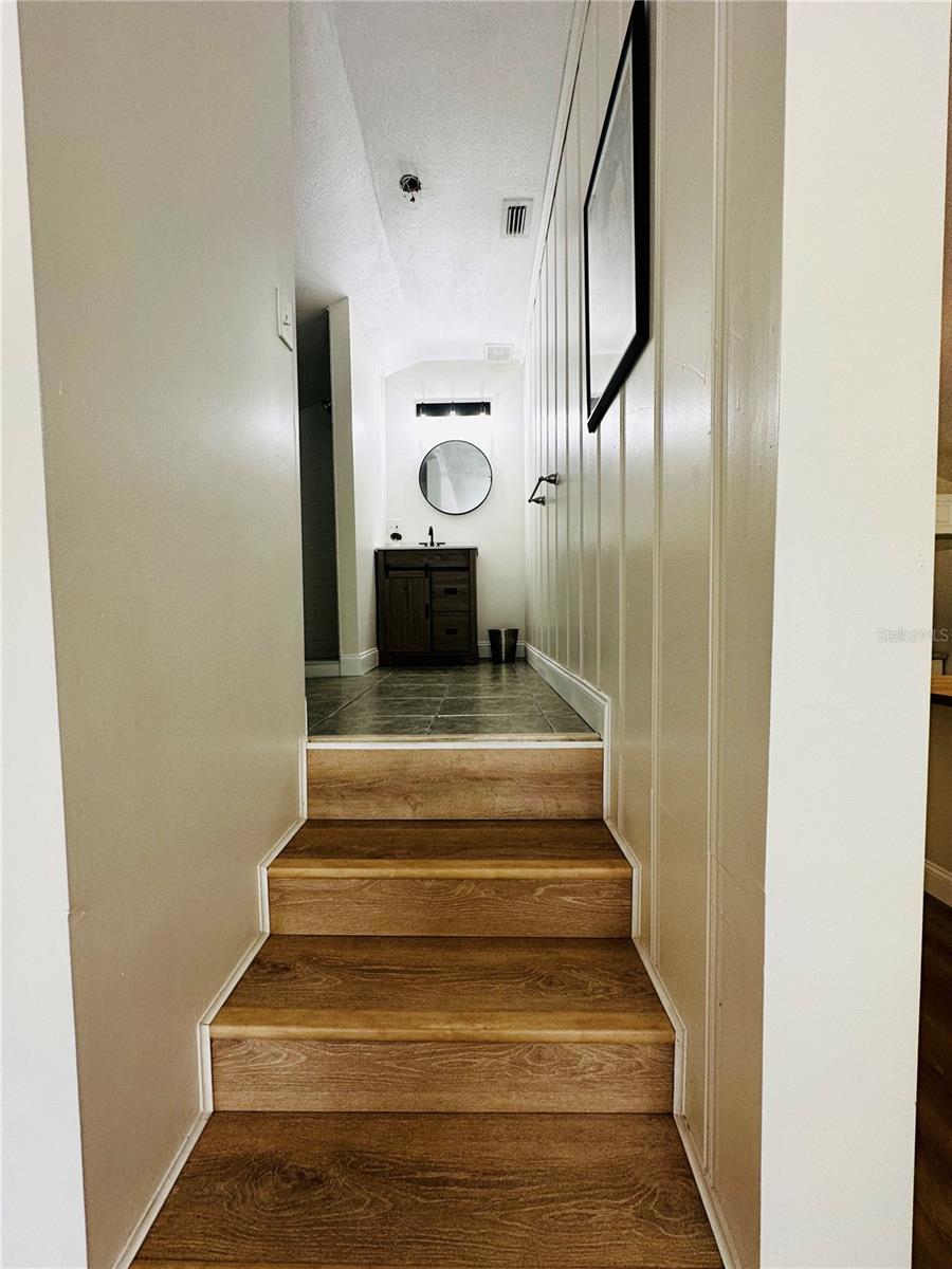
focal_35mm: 14
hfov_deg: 85.7
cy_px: 634
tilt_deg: -3.8
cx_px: 476
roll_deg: +0.3
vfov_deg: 102.1
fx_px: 513
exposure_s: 1/120
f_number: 2.2
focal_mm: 2.22
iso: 125
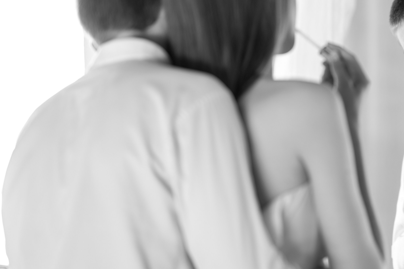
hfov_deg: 13.3
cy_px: 70
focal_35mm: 153
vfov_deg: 8.9
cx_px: 346
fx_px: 1716
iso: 100
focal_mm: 85
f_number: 1.8
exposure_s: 1/100
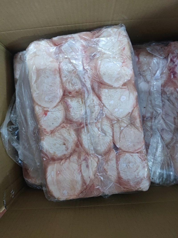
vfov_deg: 71.6
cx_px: 89
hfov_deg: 56.8
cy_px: 119
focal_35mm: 24
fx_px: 165
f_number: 1.69
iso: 1417
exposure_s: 1/50
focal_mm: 6.72
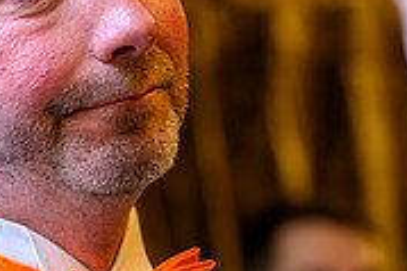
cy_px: 139
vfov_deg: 4.6
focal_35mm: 298
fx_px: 3366
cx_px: 227
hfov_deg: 6.9
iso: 5000
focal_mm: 92
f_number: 4
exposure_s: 1/200
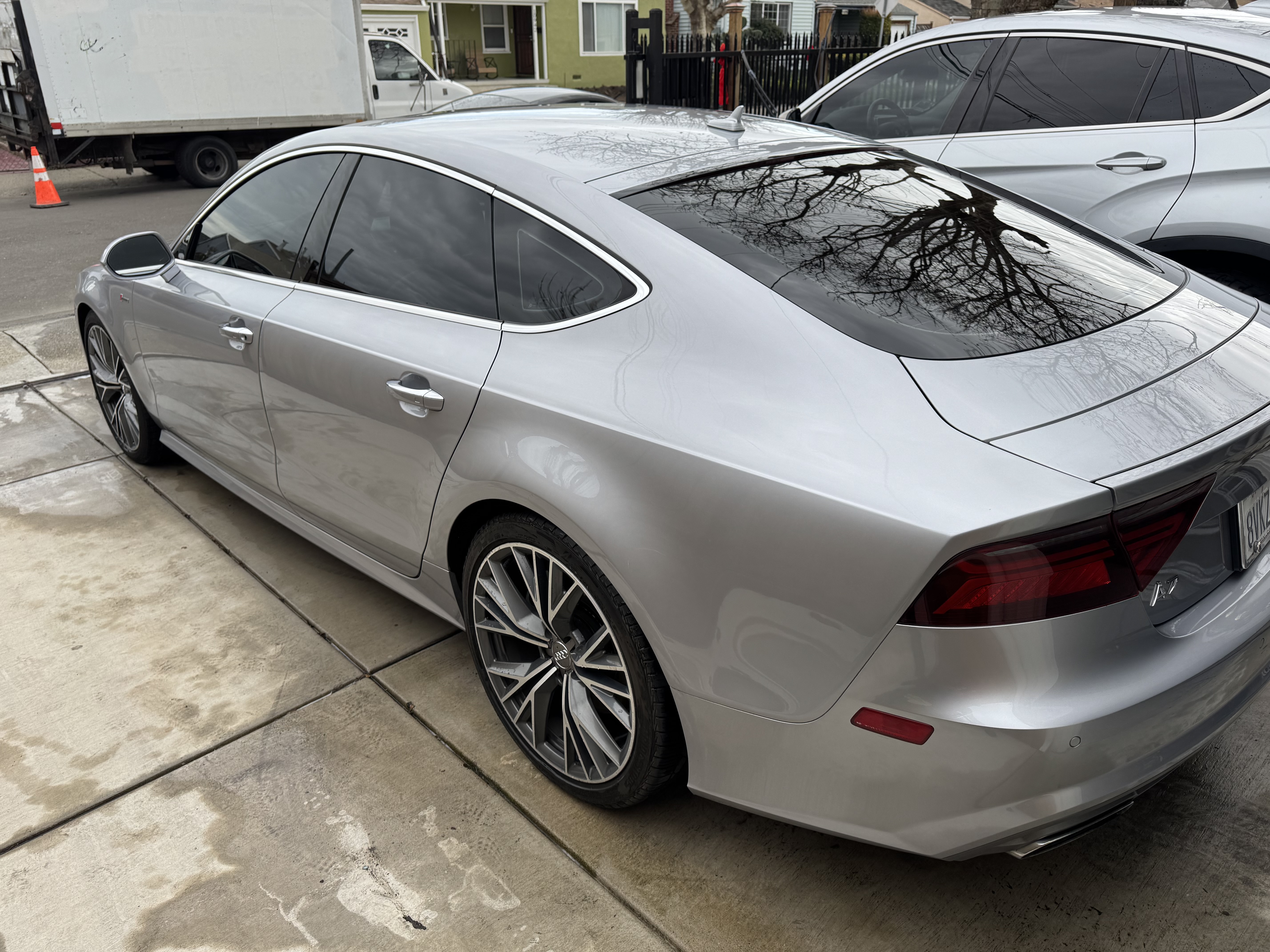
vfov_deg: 56.8
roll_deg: +1.7
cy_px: 476
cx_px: 635
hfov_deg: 71.6
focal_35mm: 24
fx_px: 881
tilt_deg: -27.2
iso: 80
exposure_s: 1/853
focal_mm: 6.76
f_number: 1.78
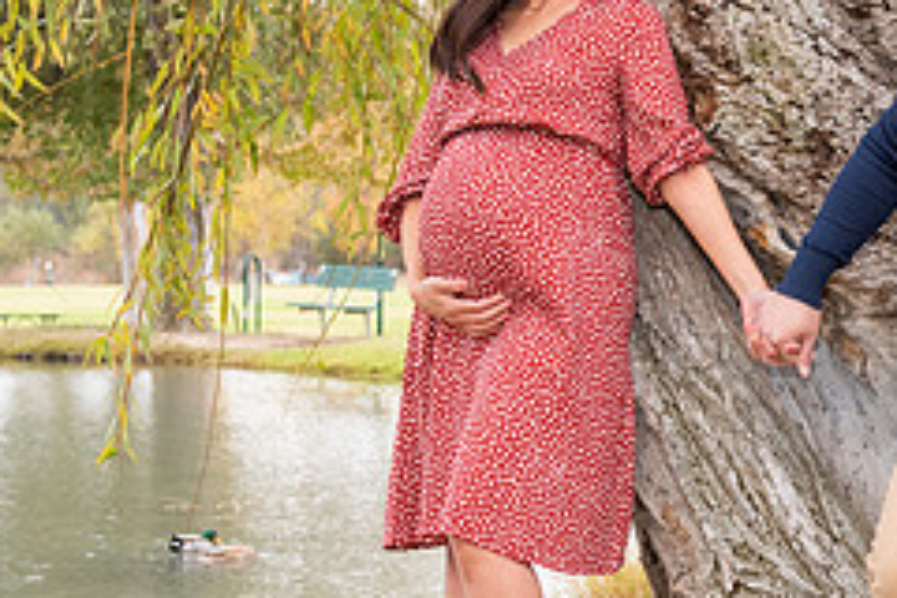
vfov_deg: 10.6
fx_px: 3214
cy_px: 193
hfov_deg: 15.7
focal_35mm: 129
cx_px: 847
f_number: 5
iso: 500
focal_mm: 44
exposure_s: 1/125
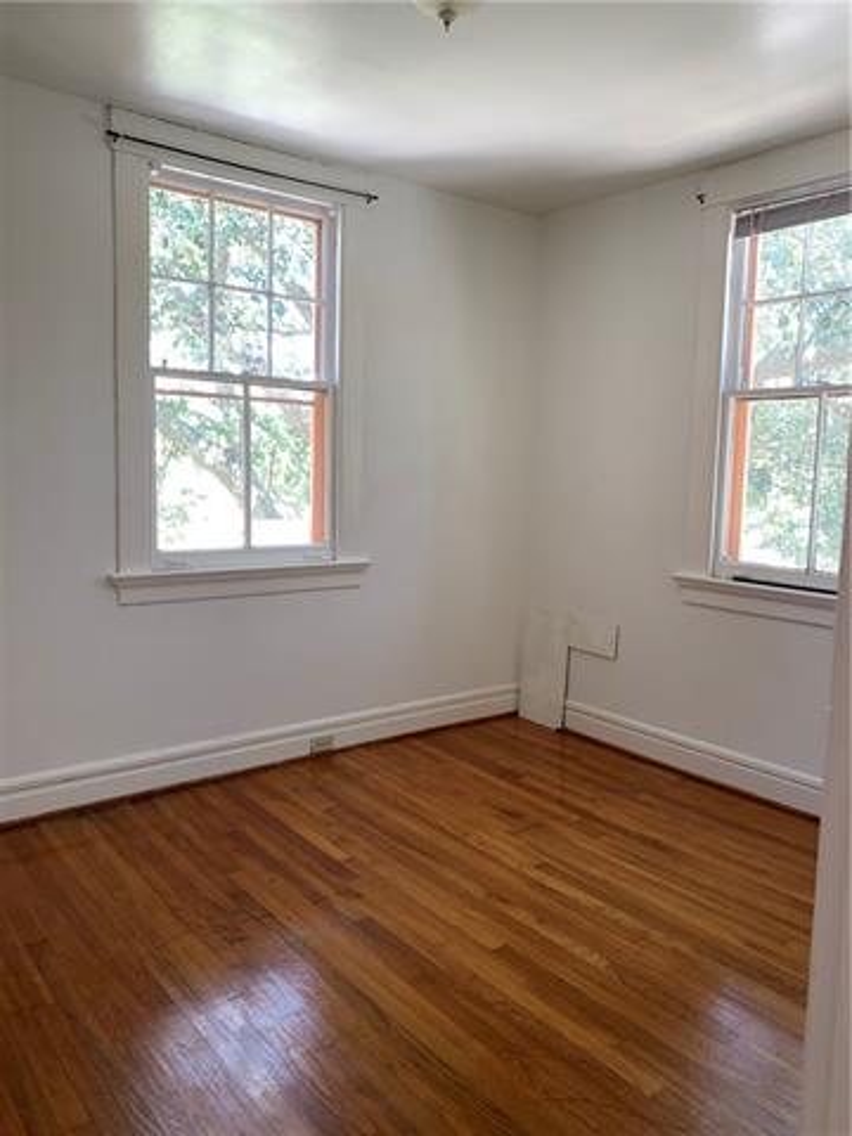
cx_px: 426
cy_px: 568
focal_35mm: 26
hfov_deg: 53.1
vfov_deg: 67.3
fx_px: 853
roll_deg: -1.8
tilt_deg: -4.1
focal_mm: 4.25
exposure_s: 1/85
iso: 100
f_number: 1.8
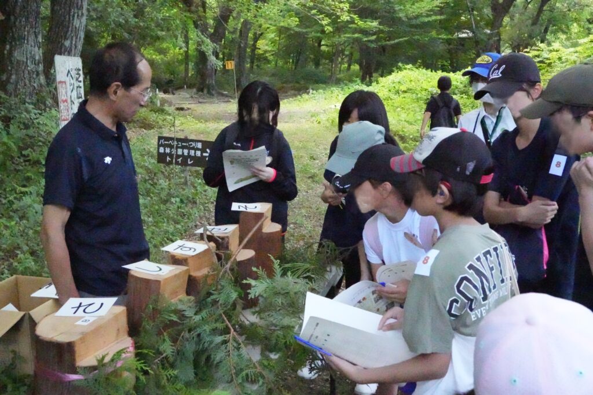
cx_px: 296
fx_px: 758
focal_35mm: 46
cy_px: 198
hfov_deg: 42.7
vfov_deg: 29.3
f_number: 11
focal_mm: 46
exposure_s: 1/4000
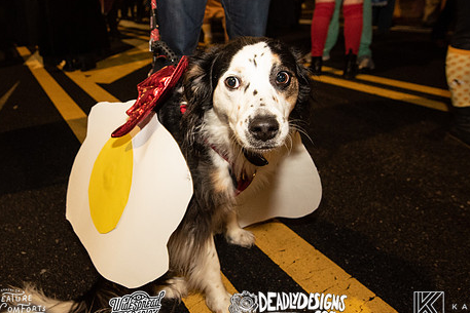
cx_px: 156
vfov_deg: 46.0
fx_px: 366
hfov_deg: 63.8
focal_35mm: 28
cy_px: 118
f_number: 3.5
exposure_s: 1/80
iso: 2000
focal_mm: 14
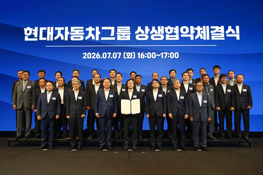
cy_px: 88
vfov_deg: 43.0
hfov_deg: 61.1
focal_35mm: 30
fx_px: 223
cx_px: 132
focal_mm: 30.5
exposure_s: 1/80
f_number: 7.1
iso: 1600
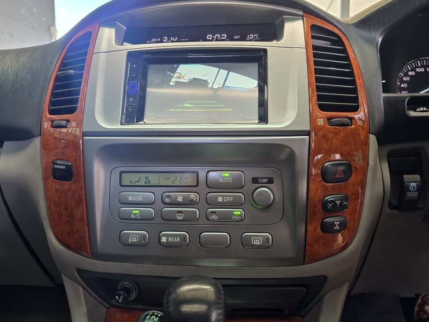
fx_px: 297
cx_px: 217
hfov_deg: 71.6
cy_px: 163
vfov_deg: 56.8
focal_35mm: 24
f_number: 1.7
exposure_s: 1/100
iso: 400
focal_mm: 6.25
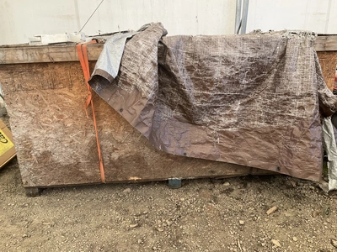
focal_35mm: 29
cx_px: 168
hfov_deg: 61.7
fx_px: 282
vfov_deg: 48.2
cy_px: 126
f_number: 1.8
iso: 32
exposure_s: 1/122
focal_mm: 3
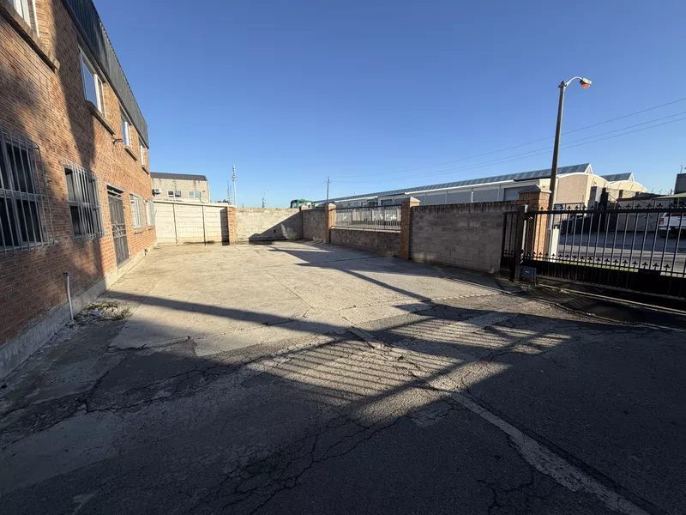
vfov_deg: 85.7
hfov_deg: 102.1
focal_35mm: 14
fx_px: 277
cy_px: 258
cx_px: 343
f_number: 2.2
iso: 32
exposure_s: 1/770
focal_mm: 2.22
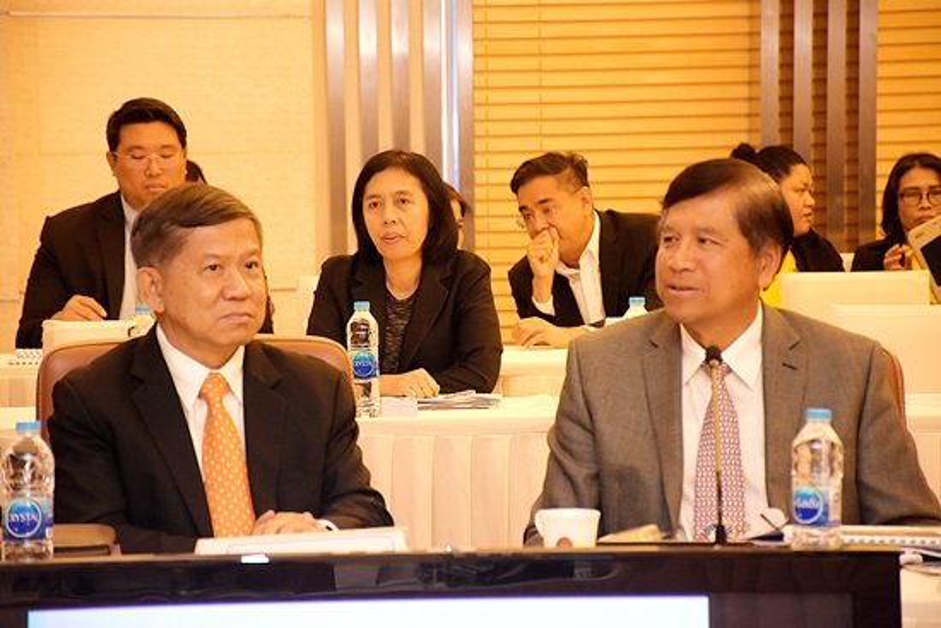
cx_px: 470
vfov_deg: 7.5
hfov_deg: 11.2
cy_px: 314
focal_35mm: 183
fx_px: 4784
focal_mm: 122
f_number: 5.6
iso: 2000
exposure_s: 1/160
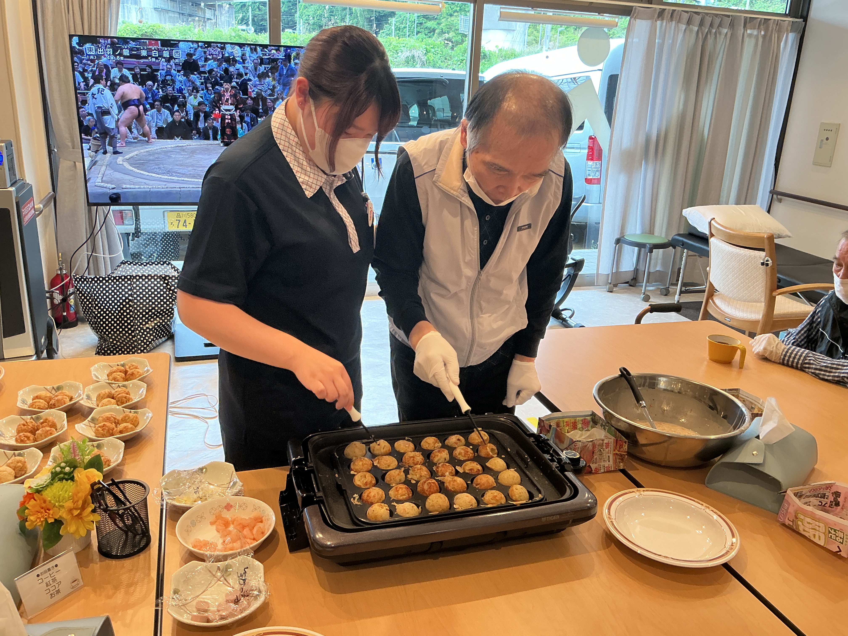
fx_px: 710
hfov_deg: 61.7
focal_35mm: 29
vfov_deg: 48.2
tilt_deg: -18.7
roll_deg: -2.1
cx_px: 424
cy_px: 318
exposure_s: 1/60
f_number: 1.8
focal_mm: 3
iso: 80
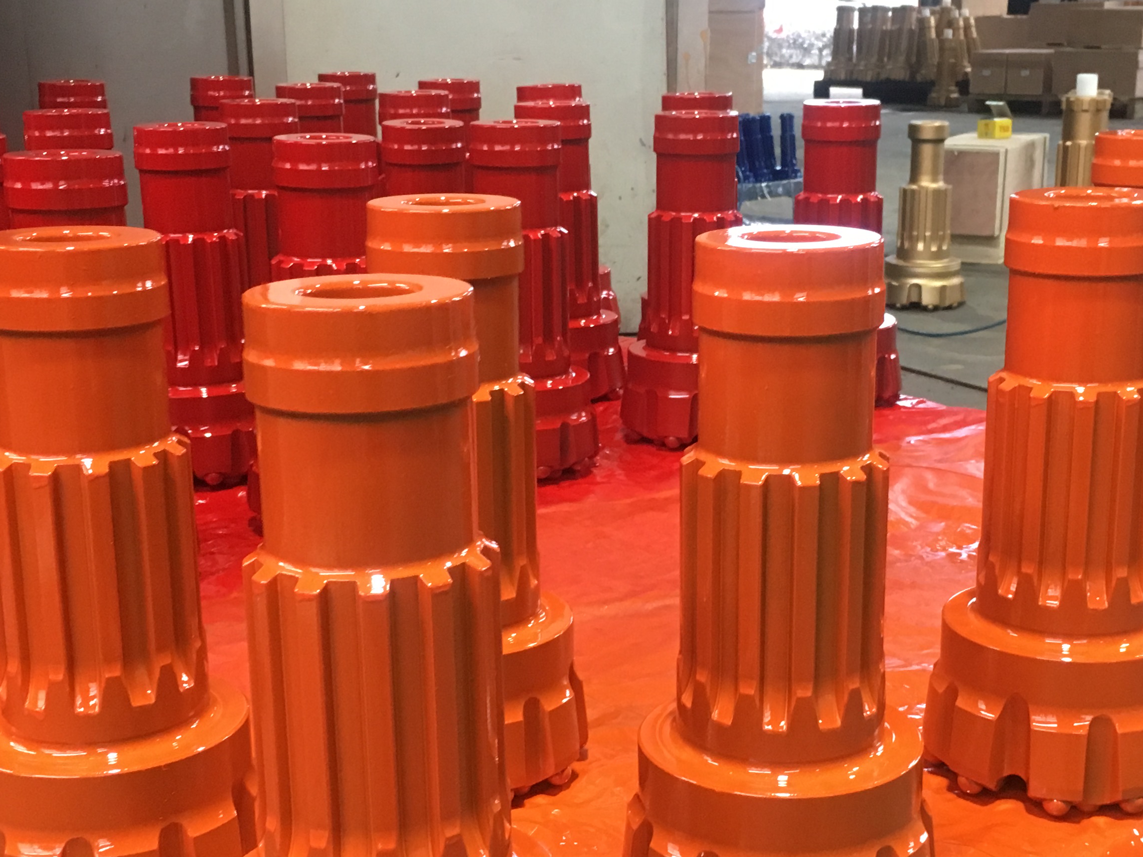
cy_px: 521
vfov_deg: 28.5
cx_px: 635
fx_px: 1684
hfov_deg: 37.4
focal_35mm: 51
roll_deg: +0.1
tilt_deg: -14.8
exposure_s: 1/33
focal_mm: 4.15
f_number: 2.2
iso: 200
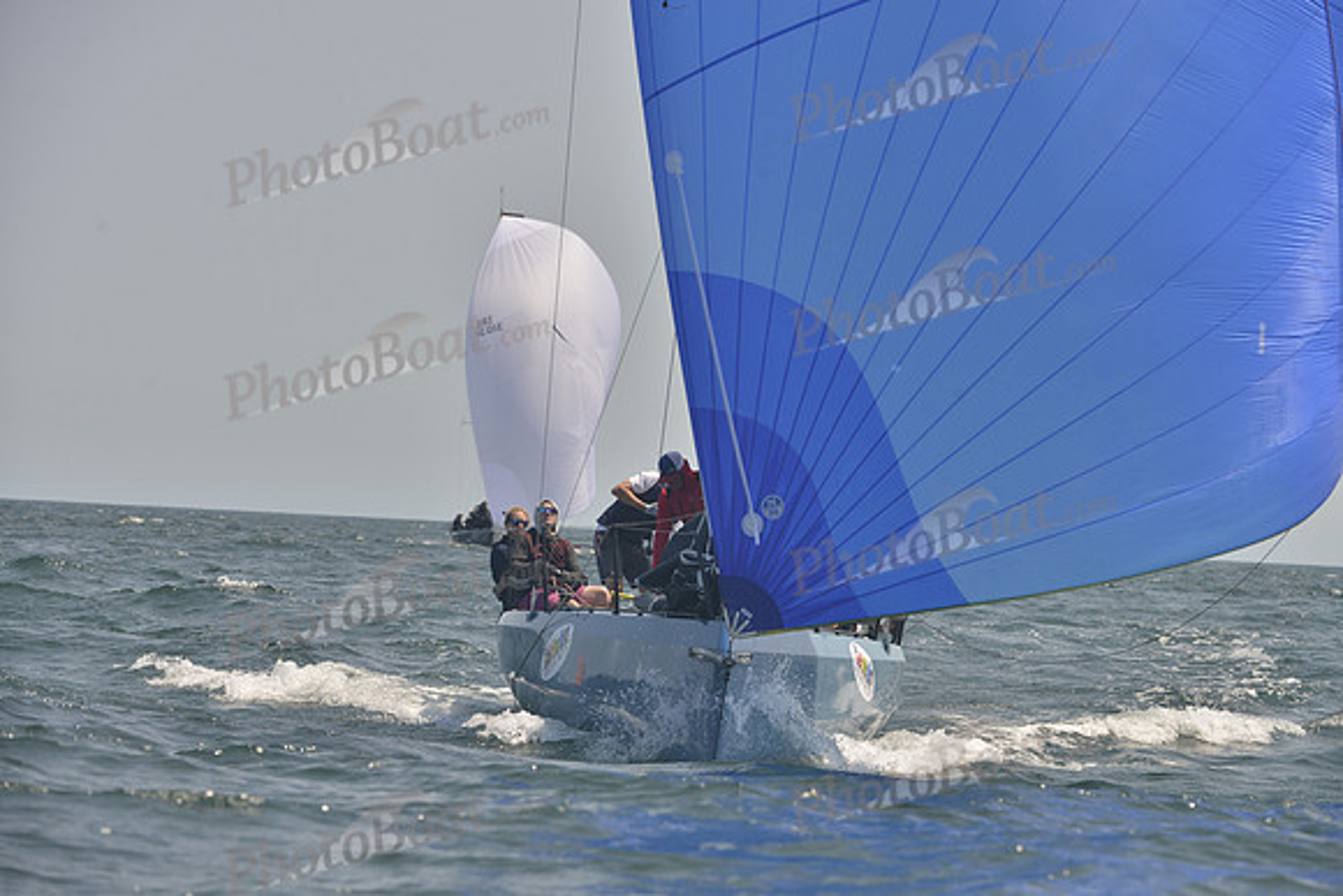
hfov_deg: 10.3
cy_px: 448
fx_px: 7463
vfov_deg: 6.9
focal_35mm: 200
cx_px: 672
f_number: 9
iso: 280
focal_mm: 200
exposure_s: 1/1000
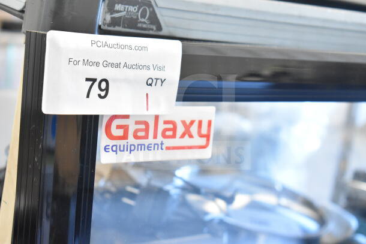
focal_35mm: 82
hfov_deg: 24.6
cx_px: 183
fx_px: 839
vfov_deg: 16.6
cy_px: 122
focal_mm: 55
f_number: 5.6
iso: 5000
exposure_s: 1/100
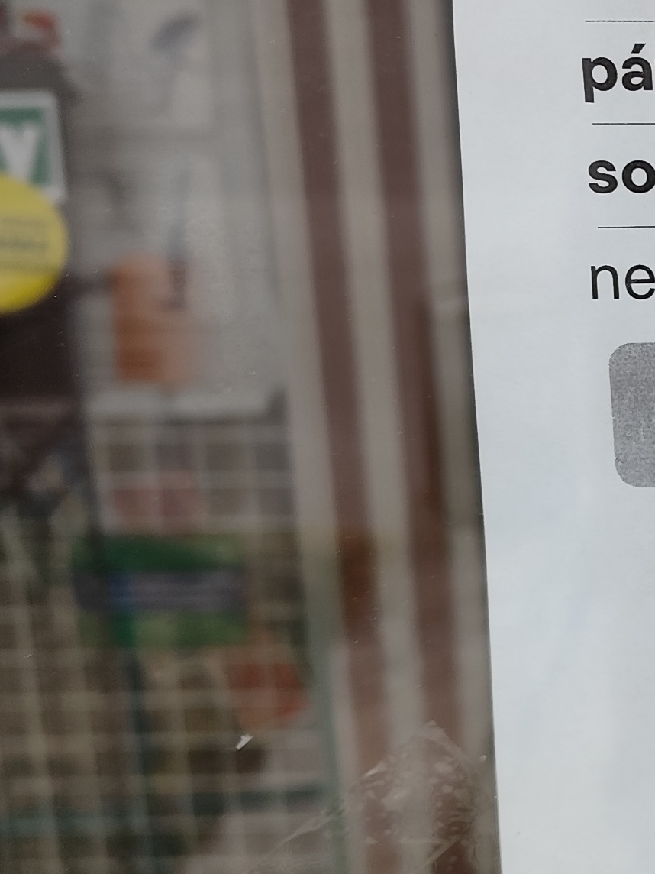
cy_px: 319
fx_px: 2069
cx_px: 1116
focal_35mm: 82
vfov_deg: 23.8
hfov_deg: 15.8
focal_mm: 6.19
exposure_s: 1/319
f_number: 1.65
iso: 50
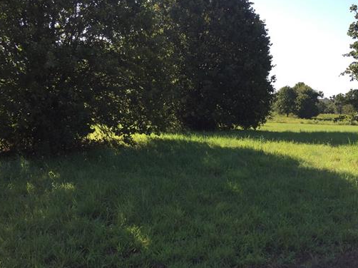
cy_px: 133
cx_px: 198
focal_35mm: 37
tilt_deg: -1.5
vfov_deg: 38.6
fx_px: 382
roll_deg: -0.8
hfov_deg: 50.1
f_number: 2.2
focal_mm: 4.15
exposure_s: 1/732
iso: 32
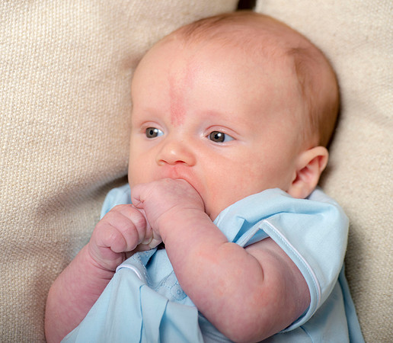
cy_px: 172
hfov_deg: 7.9
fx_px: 2857
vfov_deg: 6.9
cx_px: 173
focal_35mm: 237
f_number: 5.6
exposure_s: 1/200
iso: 250
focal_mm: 200
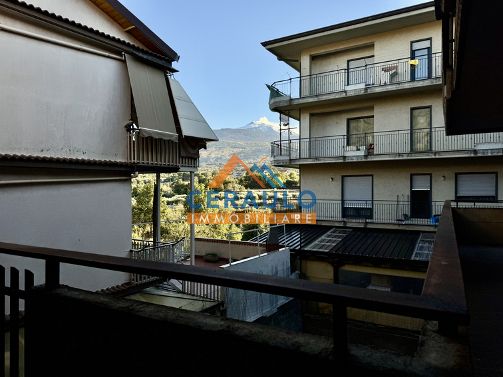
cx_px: 252
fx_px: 349
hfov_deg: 71.6
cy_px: 188
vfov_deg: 56.8
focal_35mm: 24
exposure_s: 1/3802
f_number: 1.78
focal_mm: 6.76
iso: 80
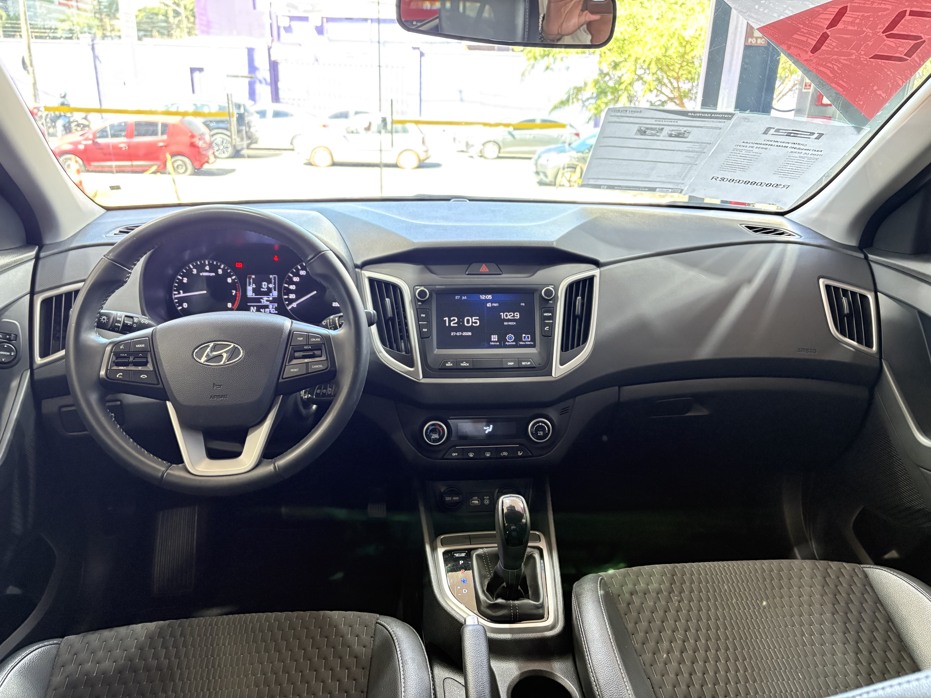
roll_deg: -1.3
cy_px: 349
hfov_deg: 67.3
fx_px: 699
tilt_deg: -20.6
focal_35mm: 26
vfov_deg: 53.1
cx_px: 466
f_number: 1.6
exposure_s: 1/43
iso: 500
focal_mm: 5.96
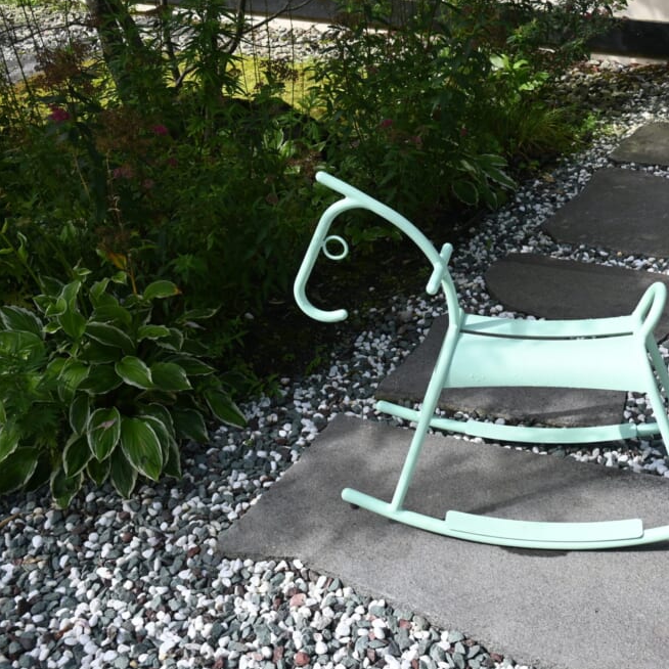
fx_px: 874
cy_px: 330
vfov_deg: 41.9
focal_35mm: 40
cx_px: 461
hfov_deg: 41.2
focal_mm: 20.5
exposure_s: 1/250
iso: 125
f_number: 5.6
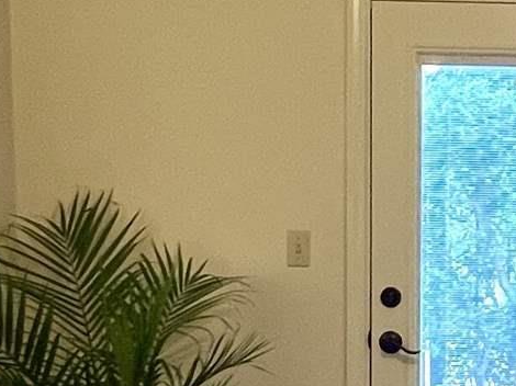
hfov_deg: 21.7
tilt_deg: -5.3
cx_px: 583
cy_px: 308
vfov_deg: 17.2
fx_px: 1266
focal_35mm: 85
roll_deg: -1.0
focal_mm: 1.57
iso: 200
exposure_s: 1/60
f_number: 1.8
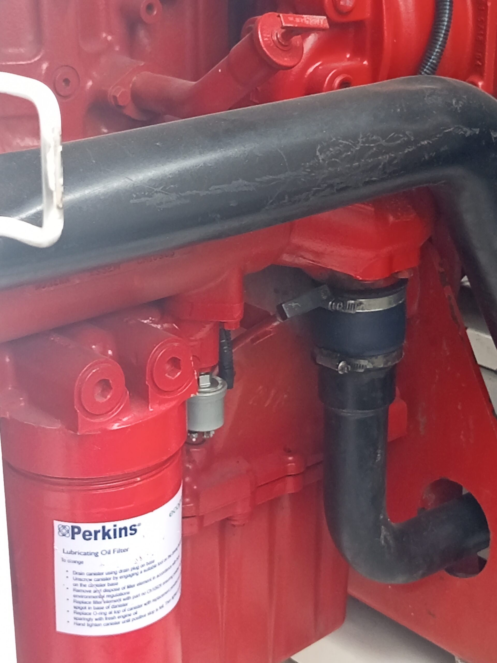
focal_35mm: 69
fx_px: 1321
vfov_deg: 28.2
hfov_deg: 21.3
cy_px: 332
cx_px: 248
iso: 227
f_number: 1.7
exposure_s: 1/100
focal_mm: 5.24
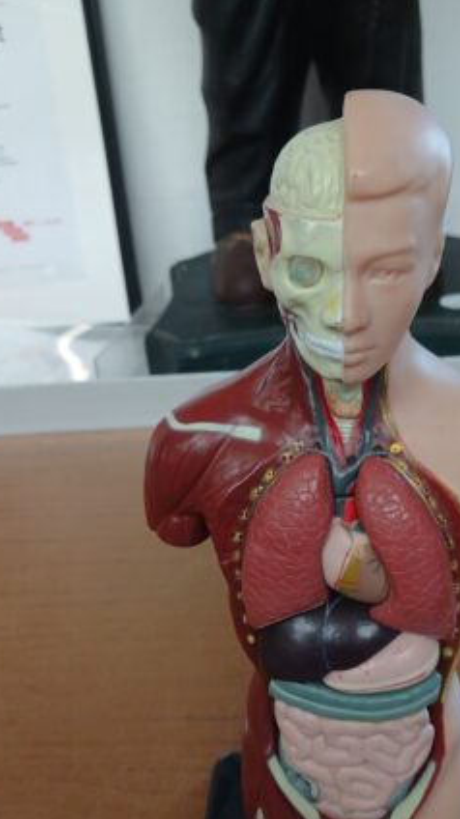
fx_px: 804
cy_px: 507
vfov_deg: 53.5
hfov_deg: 31.5
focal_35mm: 37
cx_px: 329
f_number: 1.8
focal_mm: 3.98
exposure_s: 1/50
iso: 80
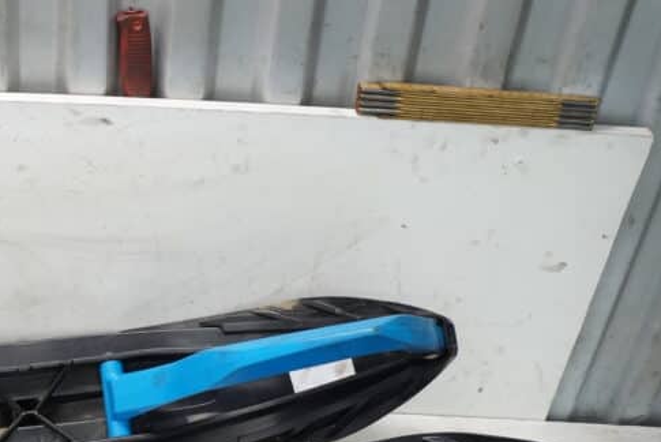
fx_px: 1047
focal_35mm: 57
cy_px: 411
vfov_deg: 23.1
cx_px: 19
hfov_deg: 32.6
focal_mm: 18
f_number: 6.3
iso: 640
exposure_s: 1/60
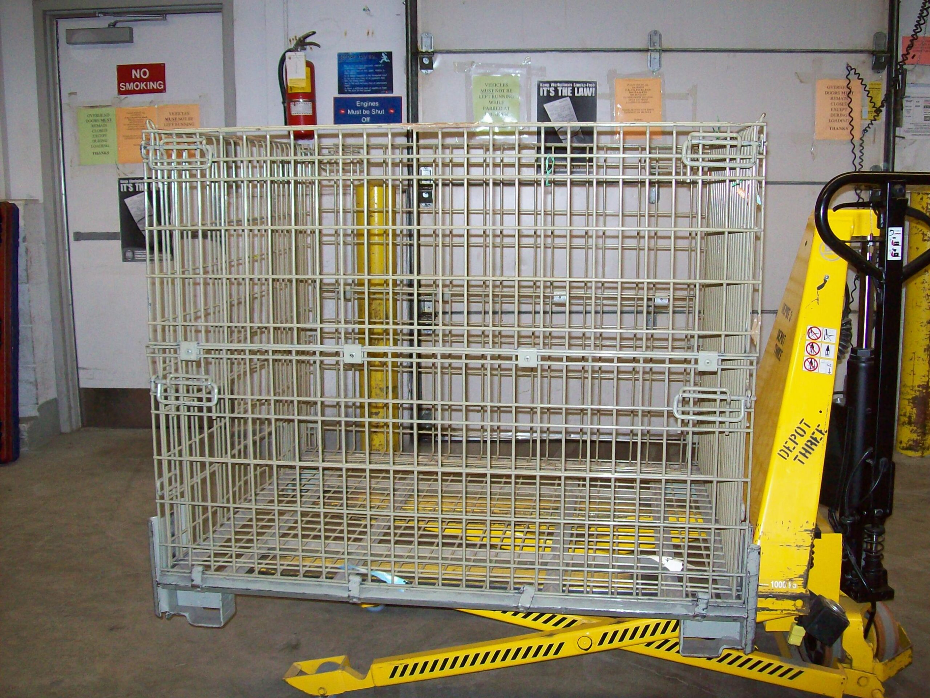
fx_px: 967
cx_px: 465
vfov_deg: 39.7
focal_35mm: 36
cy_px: 349
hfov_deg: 51.4
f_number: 2.7
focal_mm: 6
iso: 200
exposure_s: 1/64
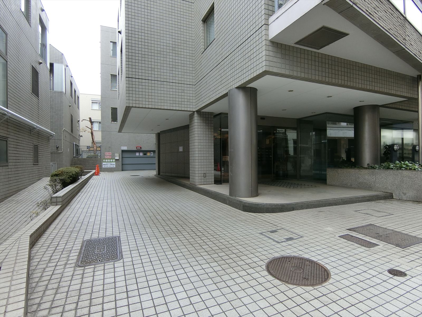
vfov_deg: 68.7
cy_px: 158
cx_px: 211
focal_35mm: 19
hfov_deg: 84.7
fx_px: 232
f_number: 2.7
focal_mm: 4.06
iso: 125
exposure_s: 1/125
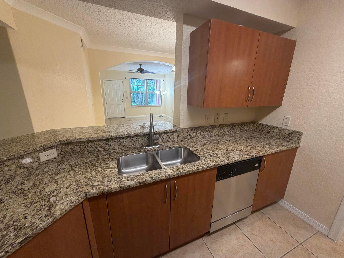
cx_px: 172
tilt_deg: -13.4
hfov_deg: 102.1
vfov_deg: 85.7
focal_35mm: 14
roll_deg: -0.3
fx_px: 139
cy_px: 129
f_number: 2.2
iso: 200
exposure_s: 1/60
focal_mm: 2.22
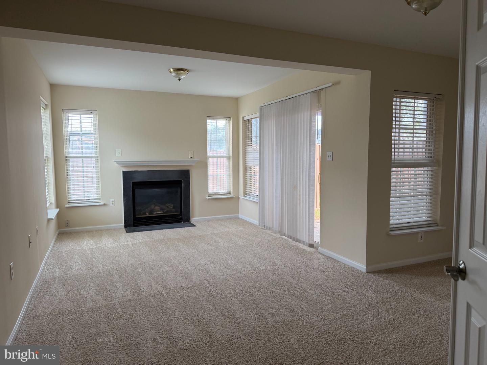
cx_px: 244
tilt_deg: -5.0
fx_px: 338
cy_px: 182
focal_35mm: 24
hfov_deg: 71.6
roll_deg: +0.4
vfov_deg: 56.8
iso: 100
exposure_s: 1/189
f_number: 1.78
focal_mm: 6.76
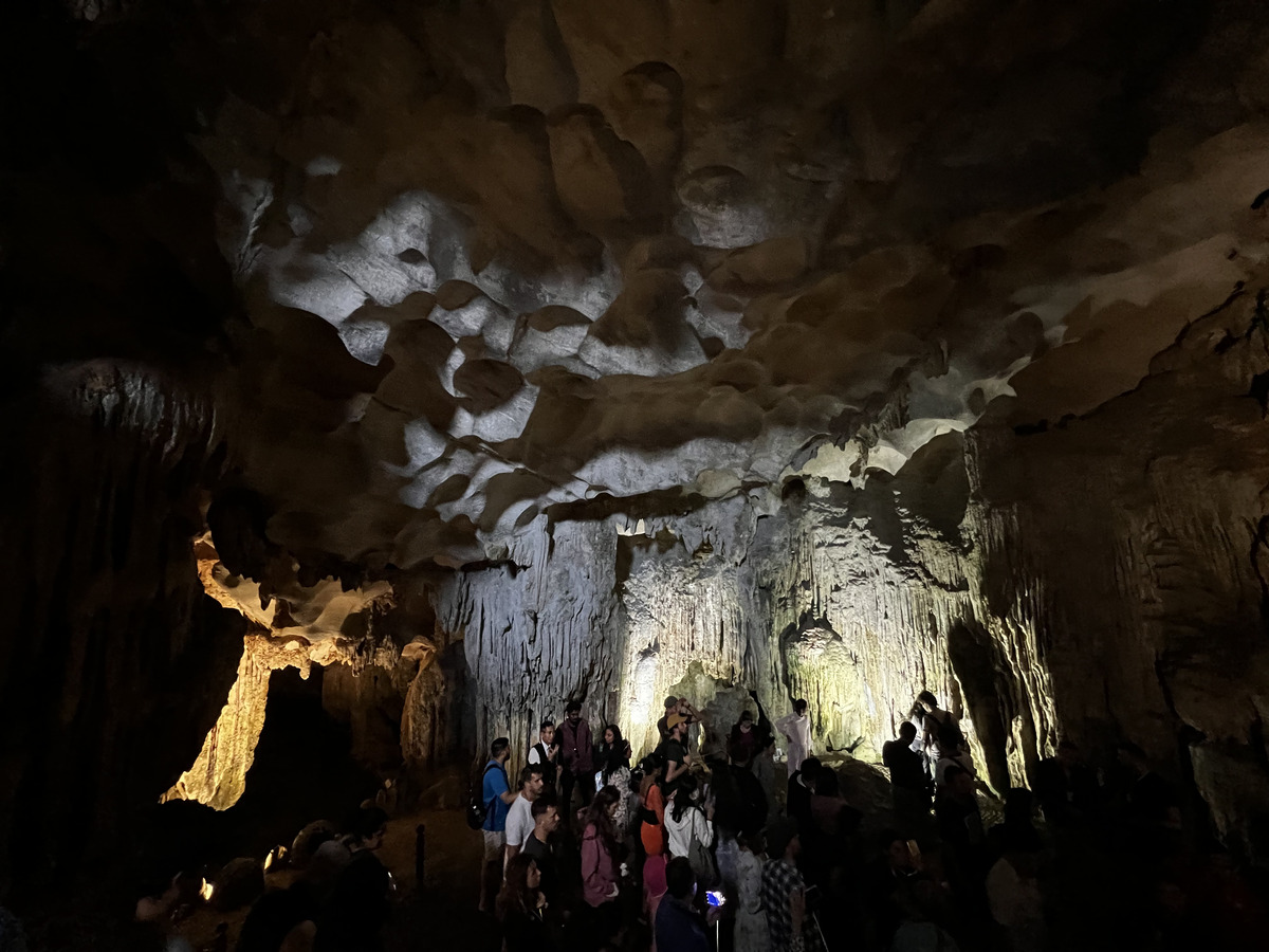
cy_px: 476
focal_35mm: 13
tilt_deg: +7.1
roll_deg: +1.1
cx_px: 634
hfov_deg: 106.2
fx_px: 477
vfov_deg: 89.9
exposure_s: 1/30
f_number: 1.8
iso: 1000
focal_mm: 1.57
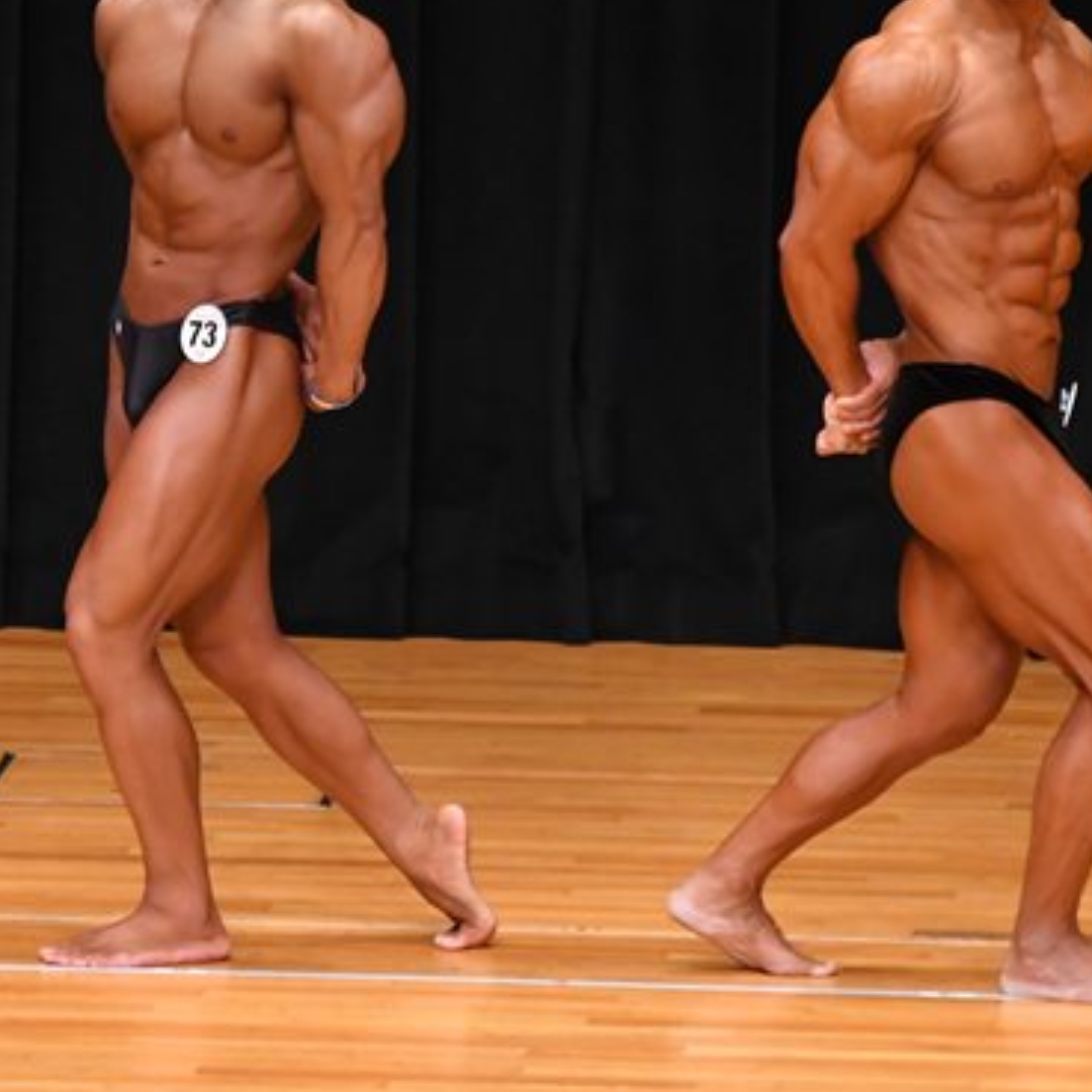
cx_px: 46
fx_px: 18202
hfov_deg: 3.4
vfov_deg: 3.4
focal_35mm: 510
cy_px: 368
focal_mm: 190
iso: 4000
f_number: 5.6
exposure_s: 1/400
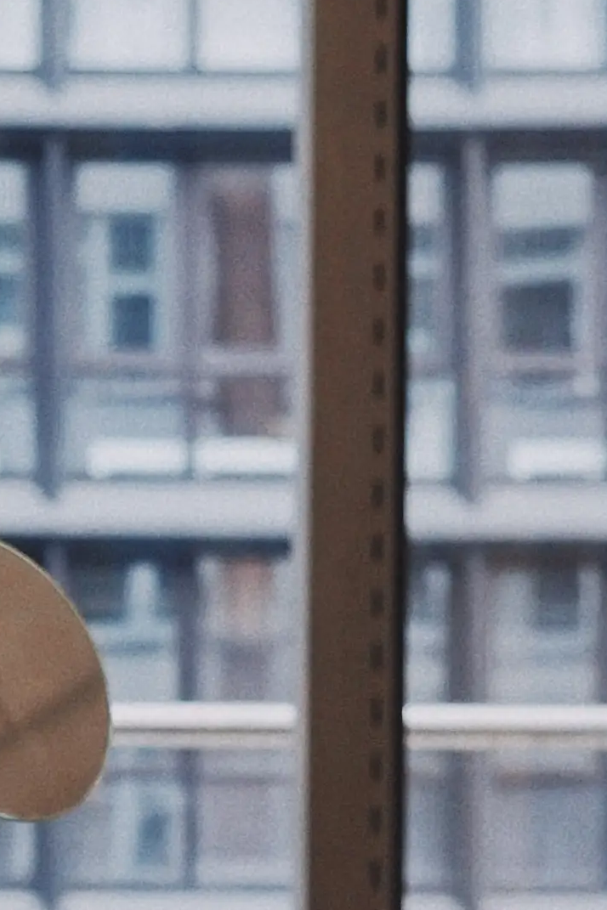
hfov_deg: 6.8
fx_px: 4957
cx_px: -482
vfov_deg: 10.4
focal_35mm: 196
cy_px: 857
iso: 400
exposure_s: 1/160
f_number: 4
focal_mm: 35
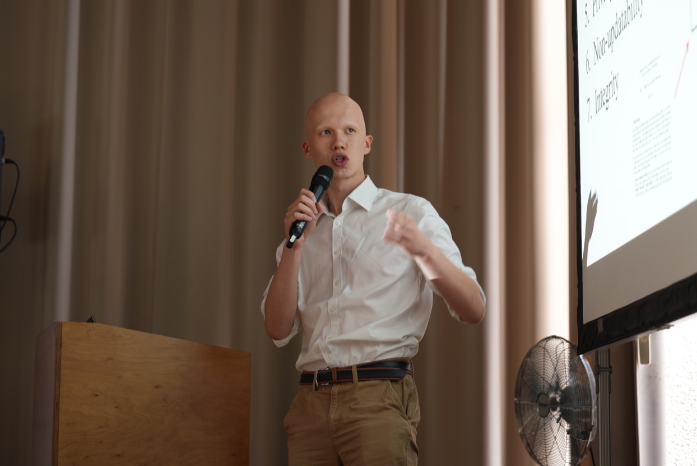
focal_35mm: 90
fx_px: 1743
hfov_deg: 22.6
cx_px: 365
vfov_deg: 15.2
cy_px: 178
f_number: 2.8
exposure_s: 1/100
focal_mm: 70
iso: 320
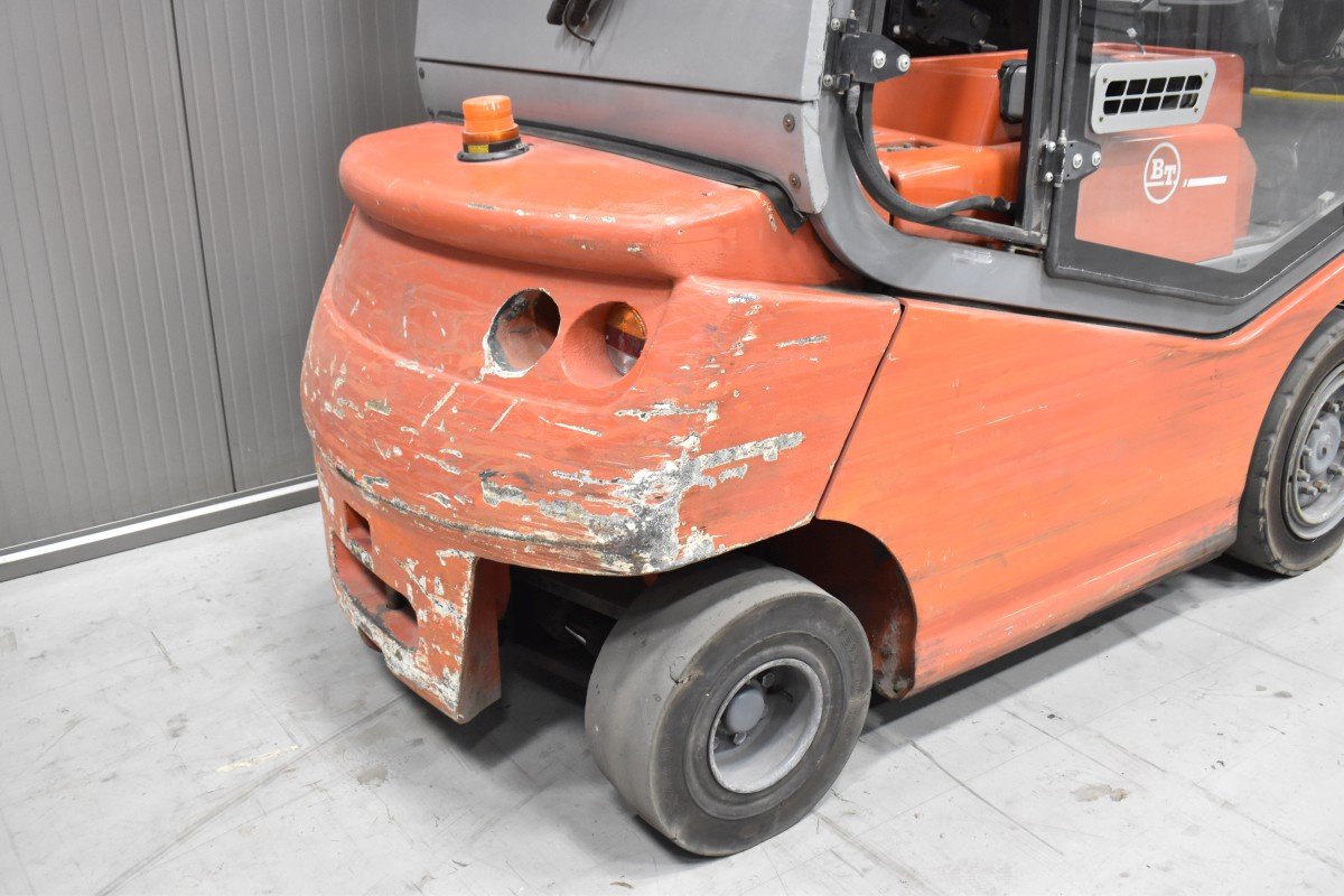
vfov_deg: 40.0
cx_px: 672
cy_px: 448
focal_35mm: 33
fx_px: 1232
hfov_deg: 57.2
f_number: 4.5
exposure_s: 1/30
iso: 1600
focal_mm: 22
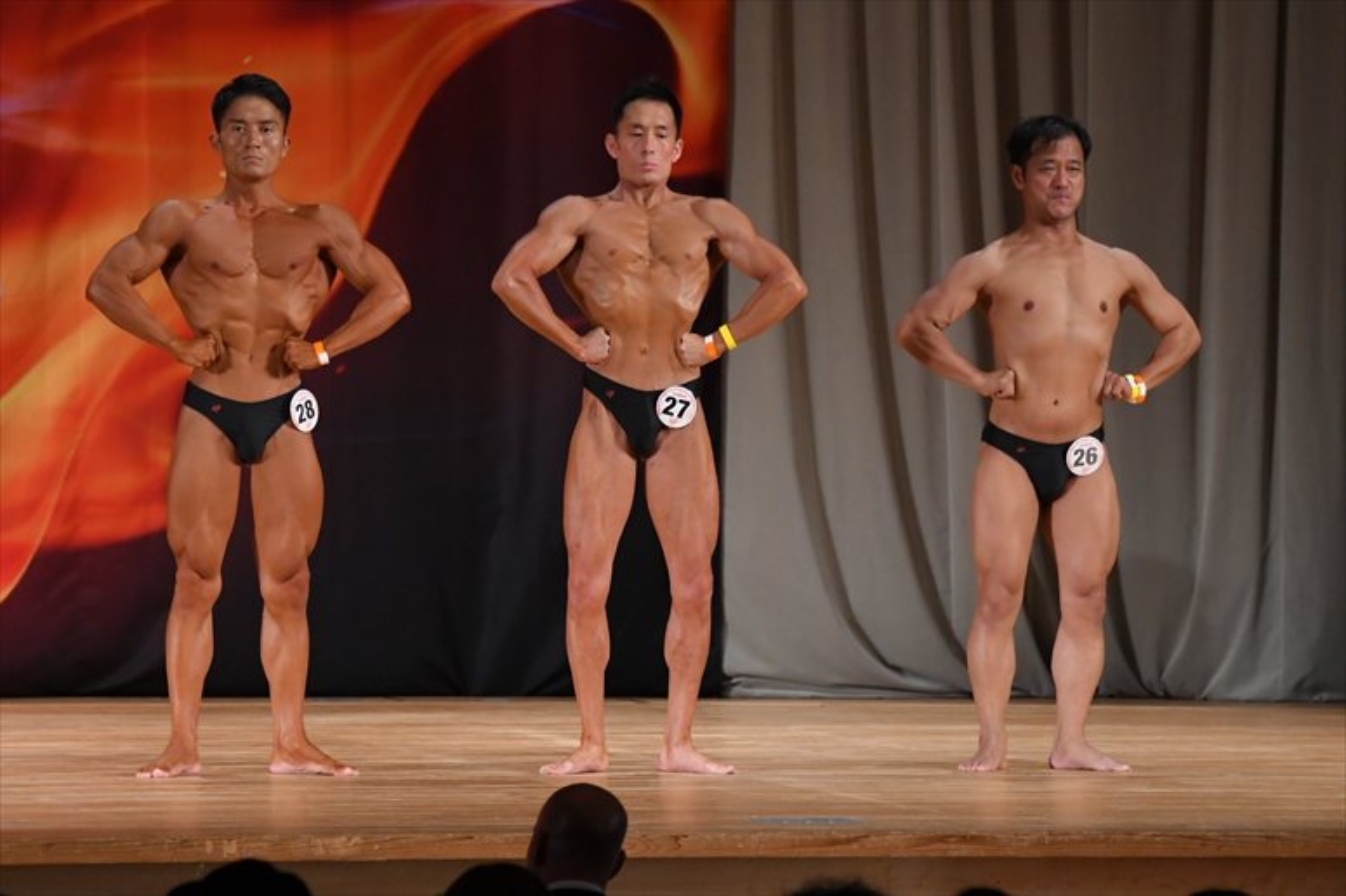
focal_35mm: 225
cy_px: 448
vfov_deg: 6.1
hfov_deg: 9.2
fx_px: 8409
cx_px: 673
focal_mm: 150
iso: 3200
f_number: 5.6
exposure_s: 1/400
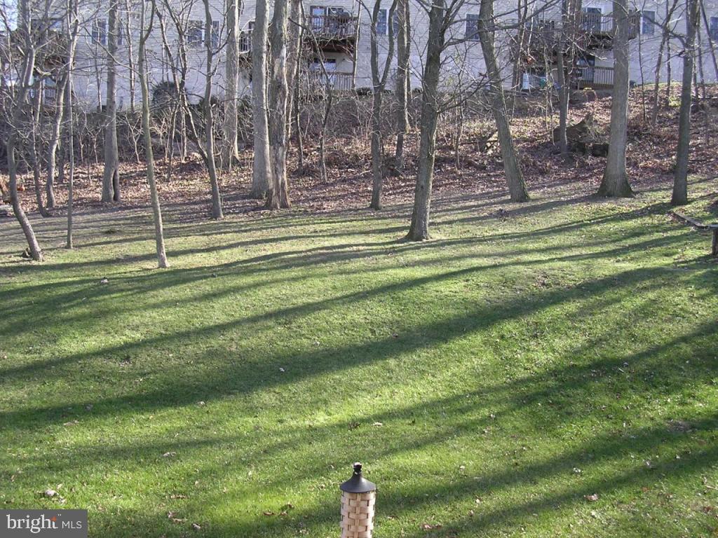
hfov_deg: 49.0
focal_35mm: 38
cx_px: 359
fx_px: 788
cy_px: 269
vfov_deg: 37.7
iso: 100
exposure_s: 1/137
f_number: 2.8
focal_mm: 5.8
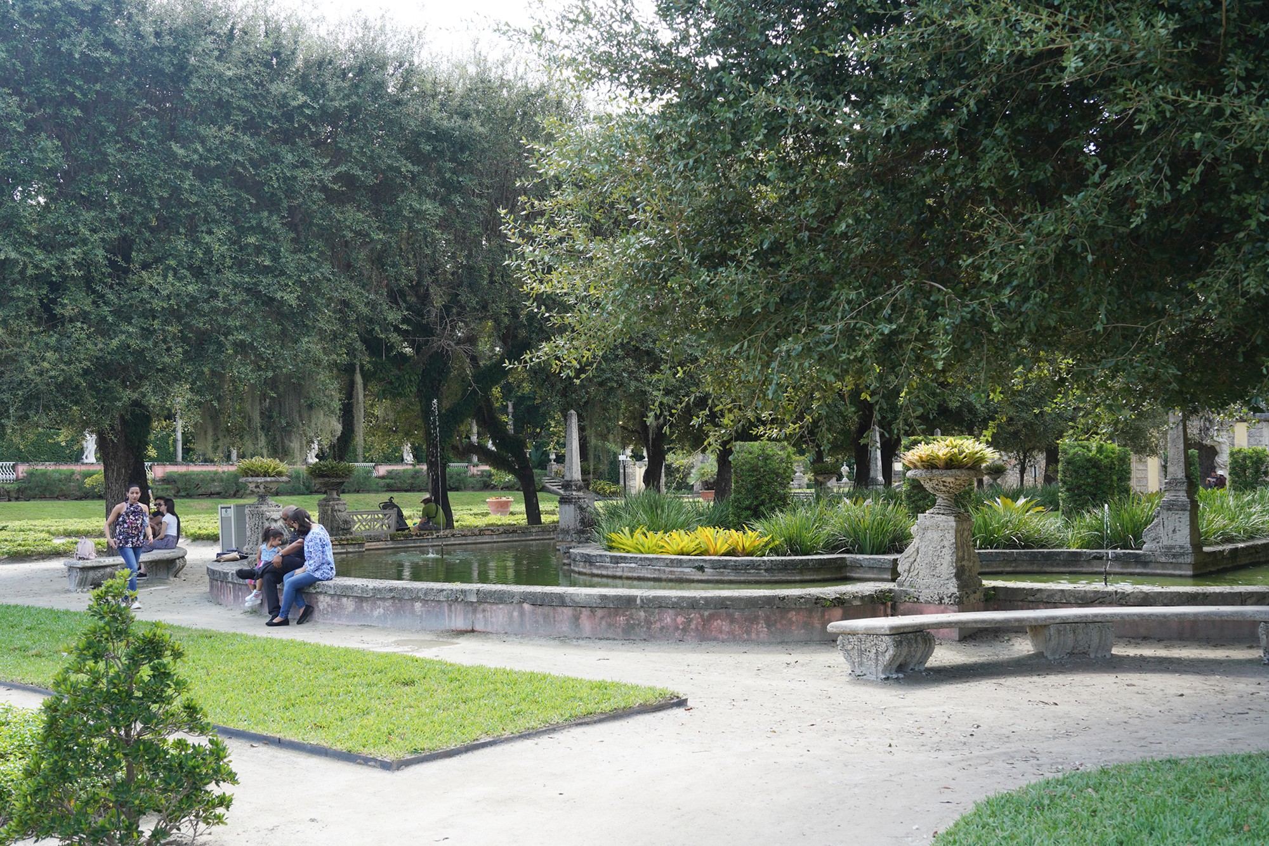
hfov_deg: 53.1
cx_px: 634
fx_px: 1269
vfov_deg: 36.9
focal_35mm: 36
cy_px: 423
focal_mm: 36
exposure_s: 1/100
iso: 100
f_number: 6.3
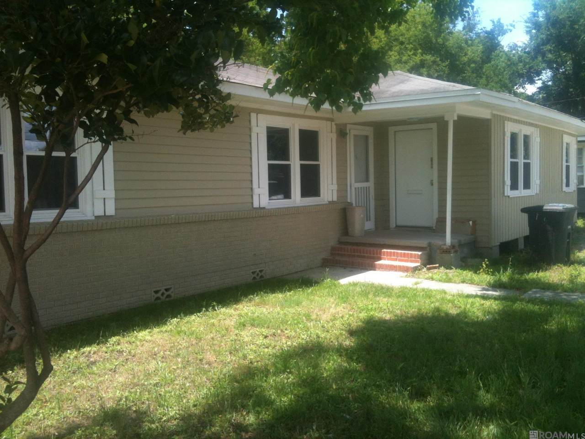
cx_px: 292
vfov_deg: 40.7
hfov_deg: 52.6
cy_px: 220
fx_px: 591
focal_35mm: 35
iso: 64
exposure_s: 1/403
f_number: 2.8
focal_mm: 3.85
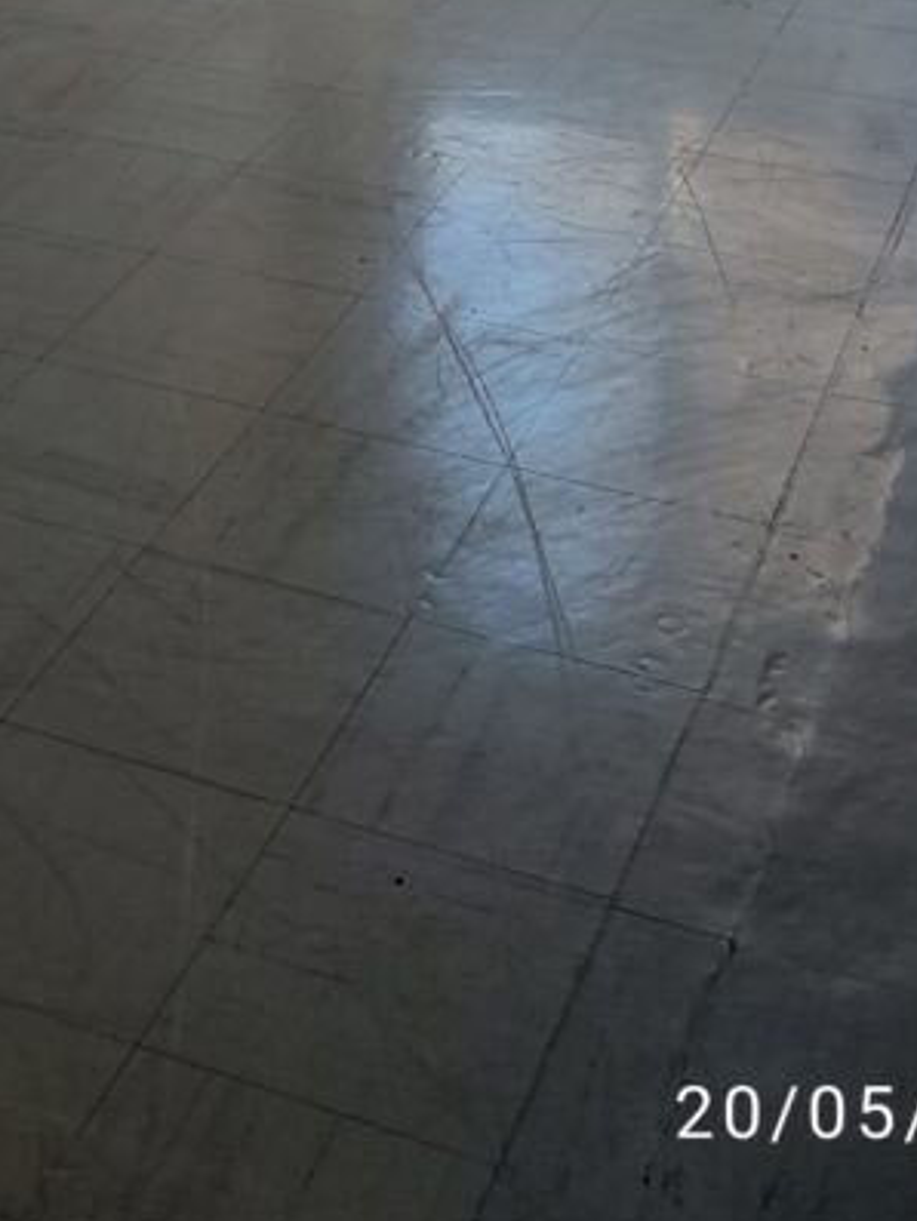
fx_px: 2365
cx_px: 314
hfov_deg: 21.9
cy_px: -335
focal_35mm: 67
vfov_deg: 25.3
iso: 110
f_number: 1.79
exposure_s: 1/120
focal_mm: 4.74
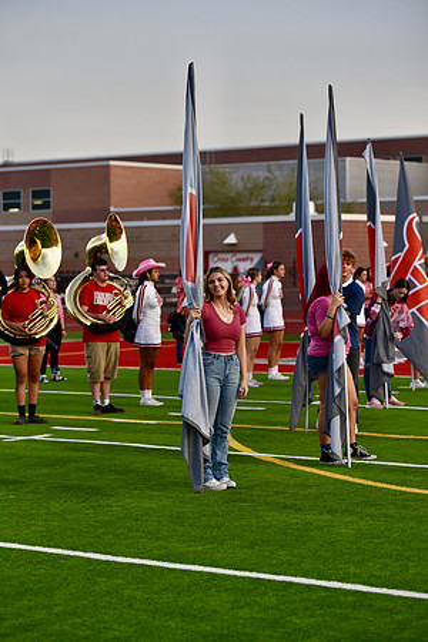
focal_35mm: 95
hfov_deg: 14.4
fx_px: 1694
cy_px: 321
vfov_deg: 21.5
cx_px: 214
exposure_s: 1/800
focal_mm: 95
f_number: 2.8
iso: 320
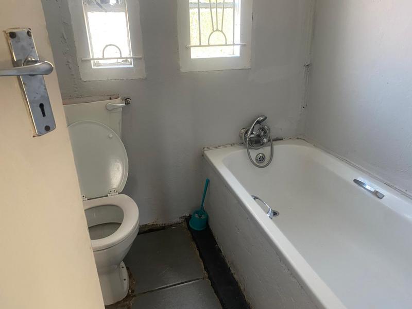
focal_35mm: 26
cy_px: 154
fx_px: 309
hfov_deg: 67.3
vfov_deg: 53.1
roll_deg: +1.4
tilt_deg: -24.2
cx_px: 206
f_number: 1.8
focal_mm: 4.25
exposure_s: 1/50
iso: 200
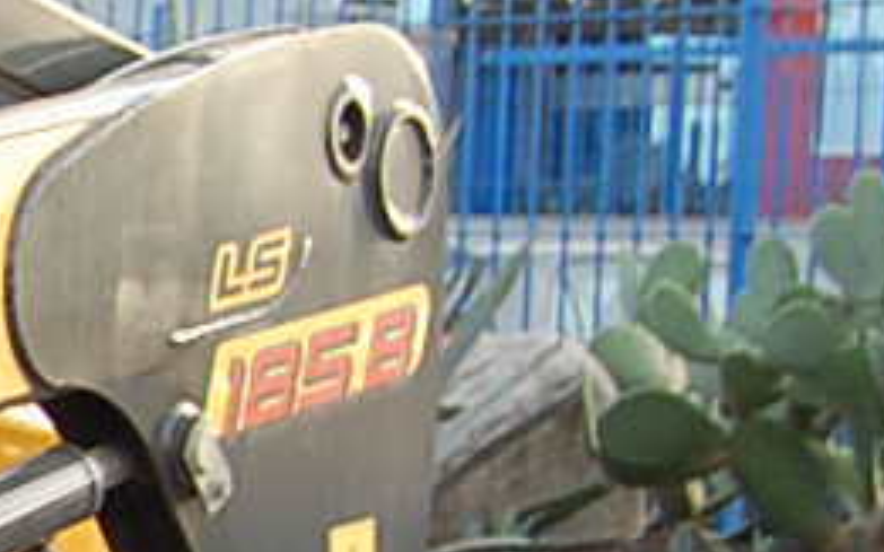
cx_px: -1639
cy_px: 958
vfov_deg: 5.6
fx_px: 5516
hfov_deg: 8.0
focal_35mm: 229
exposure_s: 1/125
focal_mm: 26
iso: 360
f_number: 5.6
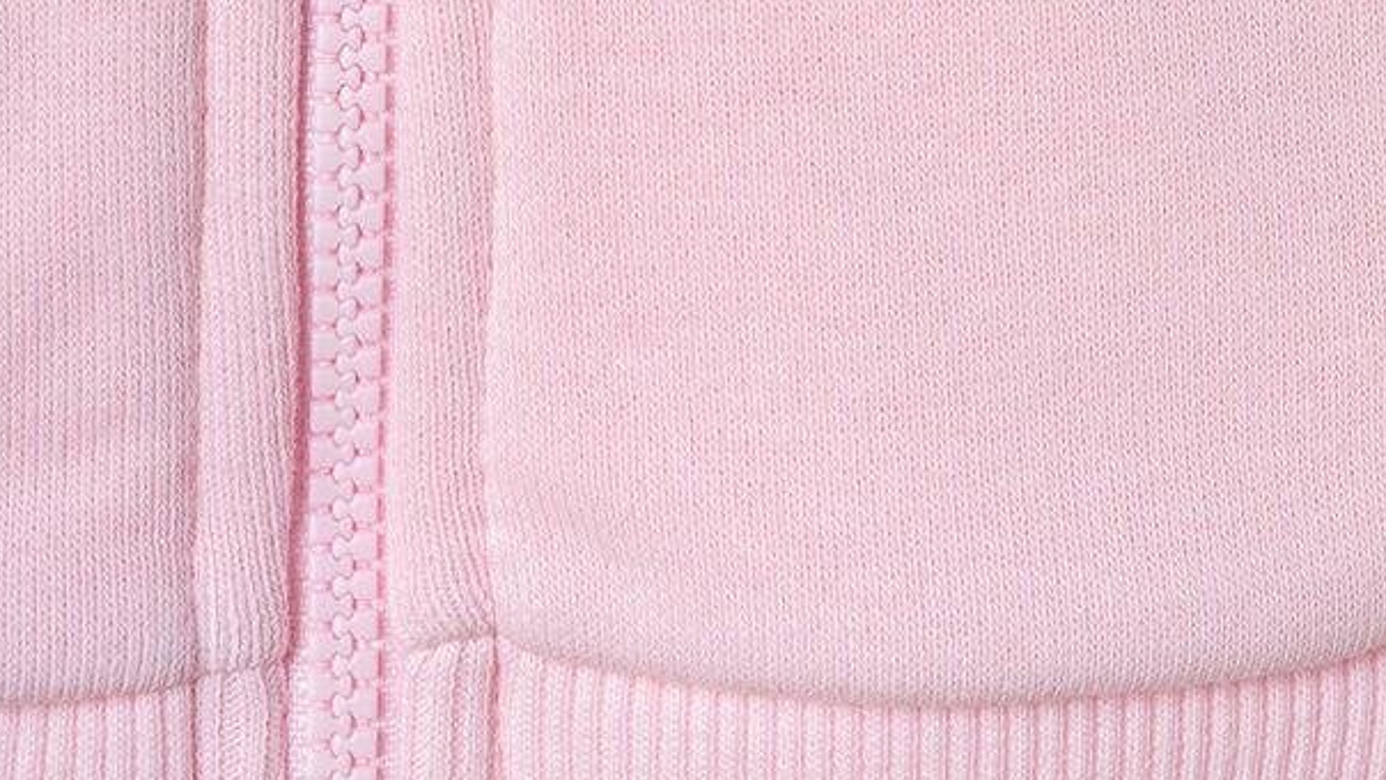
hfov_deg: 13.7
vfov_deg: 7.3
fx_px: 5734
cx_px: 1161
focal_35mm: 156
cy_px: -1075
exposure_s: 1/125
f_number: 9
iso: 250
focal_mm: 50
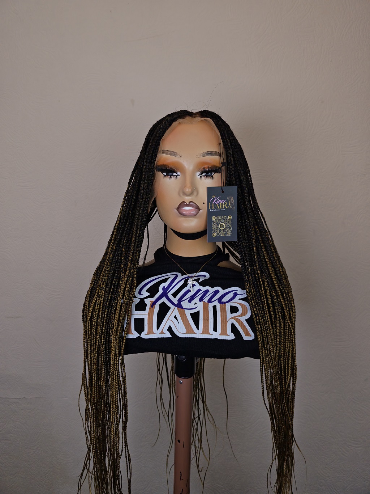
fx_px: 328
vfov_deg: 73.9
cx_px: 185
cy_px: 247
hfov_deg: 58.9
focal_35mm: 23
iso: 50
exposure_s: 1/560
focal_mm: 6.55
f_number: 1.6
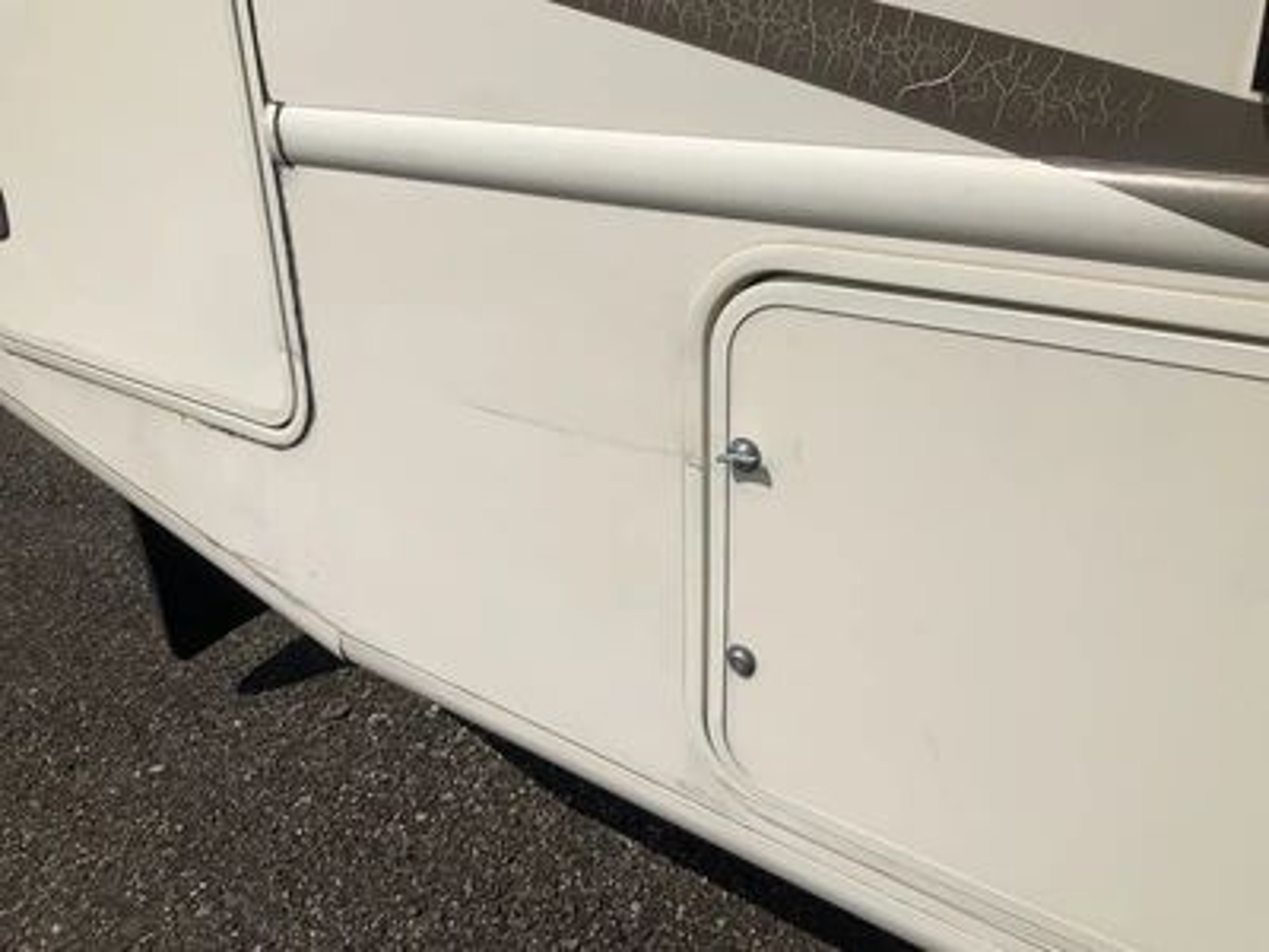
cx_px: 634
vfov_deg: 48.2
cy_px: 476
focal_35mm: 29
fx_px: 1063
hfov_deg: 61.7
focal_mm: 3
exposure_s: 1/7407
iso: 25
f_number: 1.8
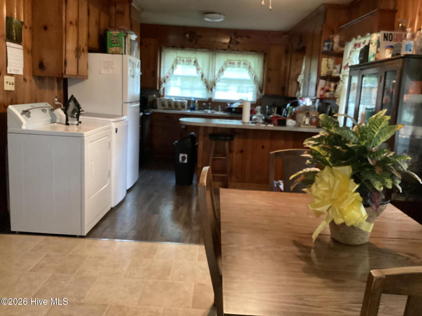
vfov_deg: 45.4
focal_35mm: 31
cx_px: 211
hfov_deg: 58.4
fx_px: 378
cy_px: 158
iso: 640
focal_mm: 3.3
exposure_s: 1/24
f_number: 2.4
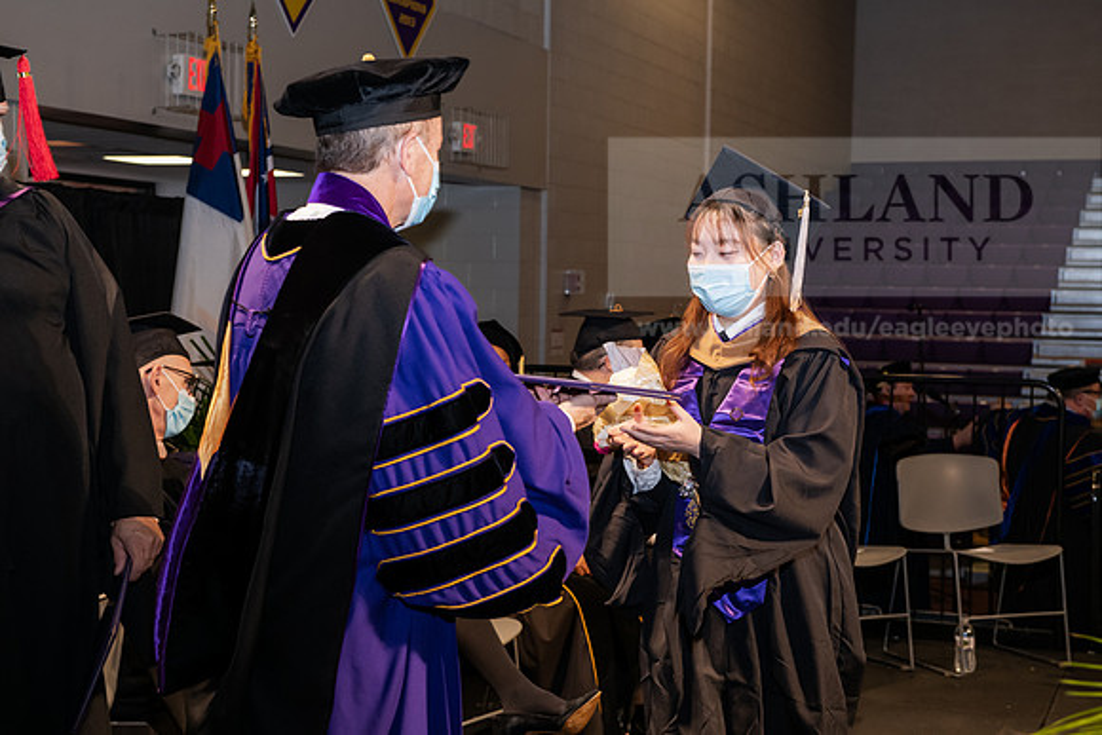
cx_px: 551
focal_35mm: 62
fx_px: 1898
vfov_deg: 21.9
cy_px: 368
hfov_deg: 32.4
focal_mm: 62
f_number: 6.3
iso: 1600
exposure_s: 1/200
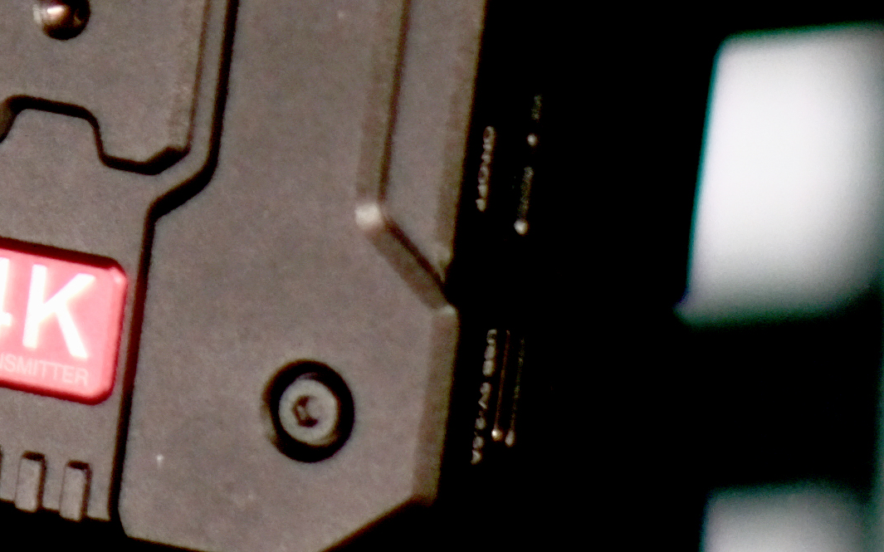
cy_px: -496
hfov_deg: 4.6
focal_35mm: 448
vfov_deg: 2.9
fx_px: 10790
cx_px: -779
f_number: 1.2
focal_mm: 50
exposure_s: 1/500
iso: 400
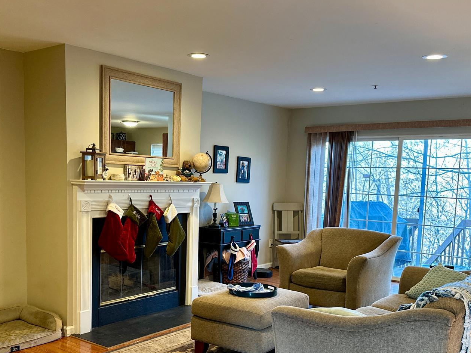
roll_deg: -2.0
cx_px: 207
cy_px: 230
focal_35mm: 39
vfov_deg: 36.5
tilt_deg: -5.8
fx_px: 531
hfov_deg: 47.8
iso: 250
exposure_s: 1/60
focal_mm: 6.86
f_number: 1.78
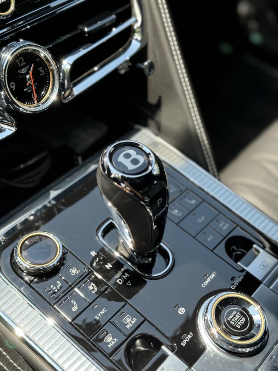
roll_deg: -1.6
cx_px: 139
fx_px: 514
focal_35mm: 48
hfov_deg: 30.3
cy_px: 186
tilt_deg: -42.9
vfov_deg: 39.7
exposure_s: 1/343
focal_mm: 6.76
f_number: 1.78
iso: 64
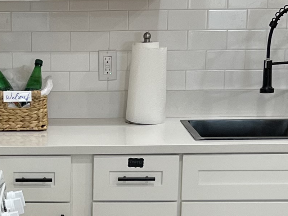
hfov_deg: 14.9
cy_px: 277
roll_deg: +0.7
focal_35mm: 131
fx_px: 1090
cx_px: 30
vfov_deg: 11.1
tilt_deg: -17.4
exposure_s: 1/60
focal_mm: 5.7
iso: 80
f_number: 1.5
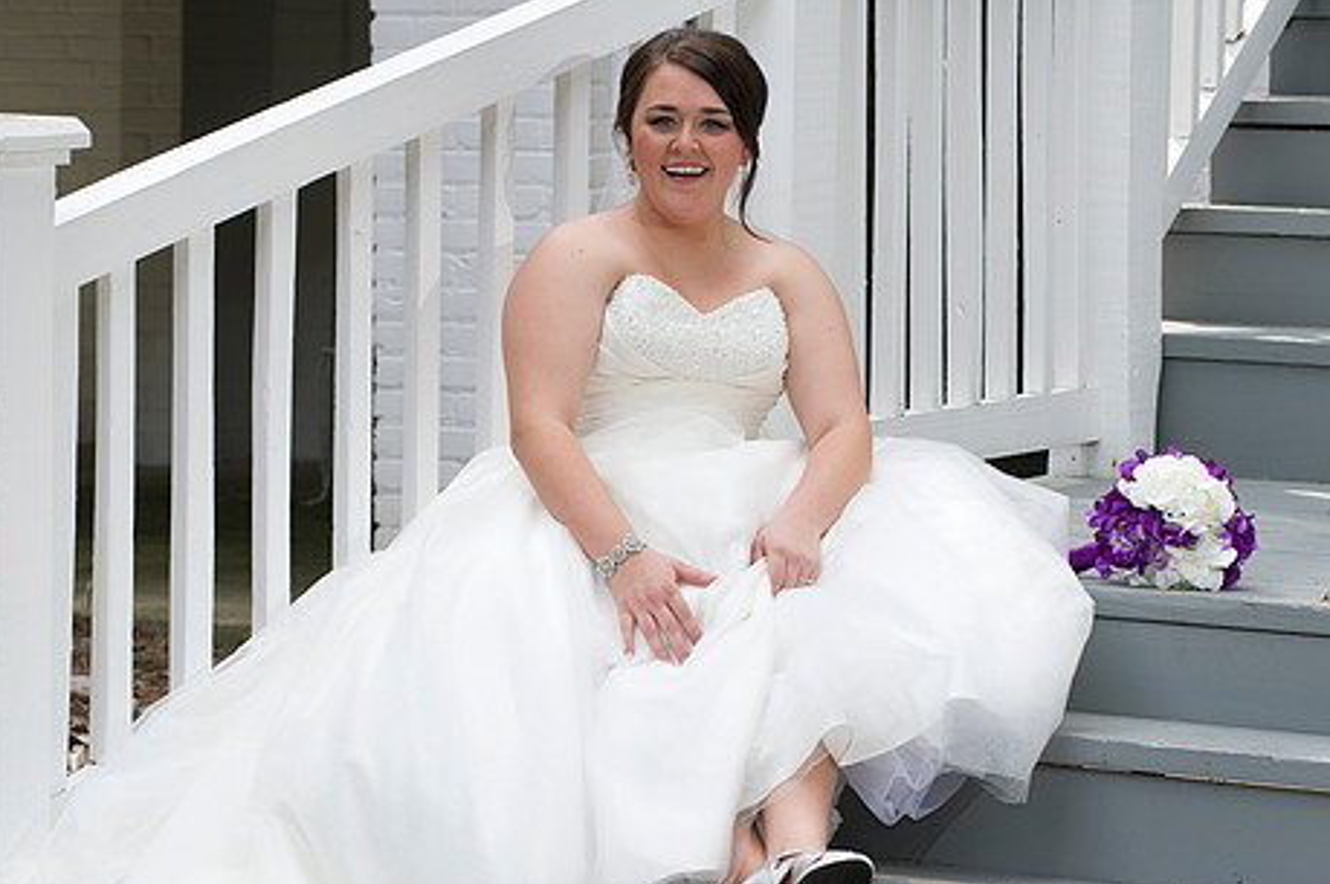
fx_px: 5831
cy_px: 507
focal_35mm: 158
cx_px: 548
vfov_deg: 8.7
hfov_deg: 13.0
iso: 320
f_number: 5.6
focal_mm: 125
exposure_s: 1/200
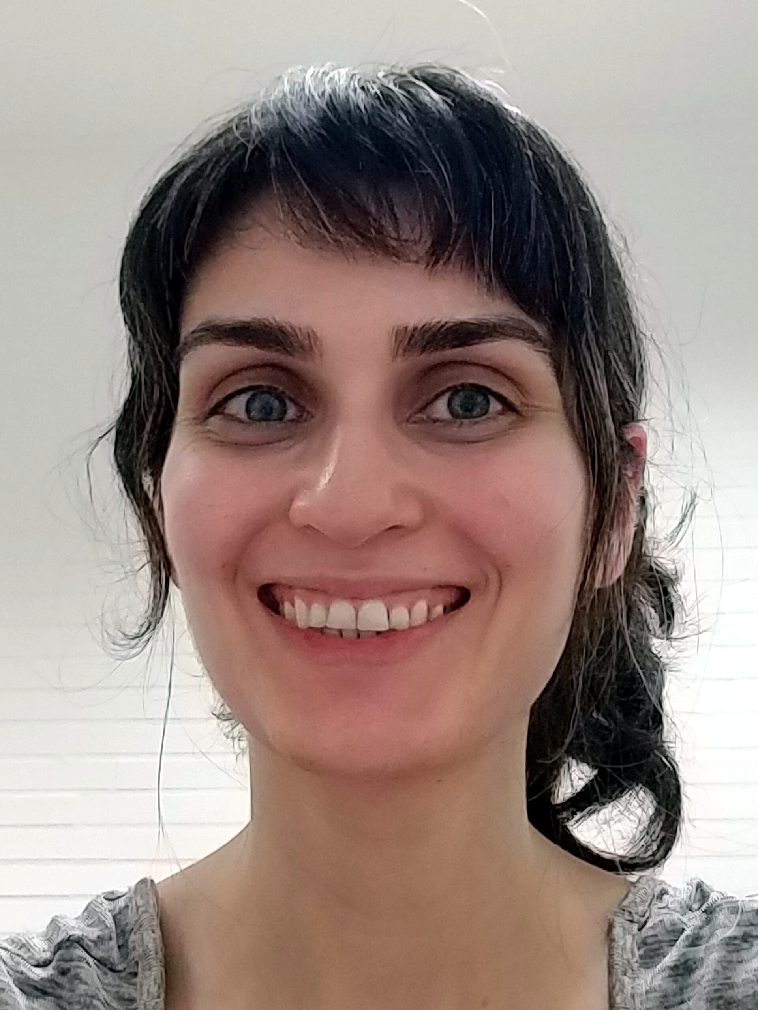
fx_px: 672
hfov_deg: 58.9
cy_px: 505
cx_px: 379
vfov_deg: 73.9
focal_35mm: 23
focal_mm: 1.92
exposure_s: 1/33
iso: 125
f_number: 2.2
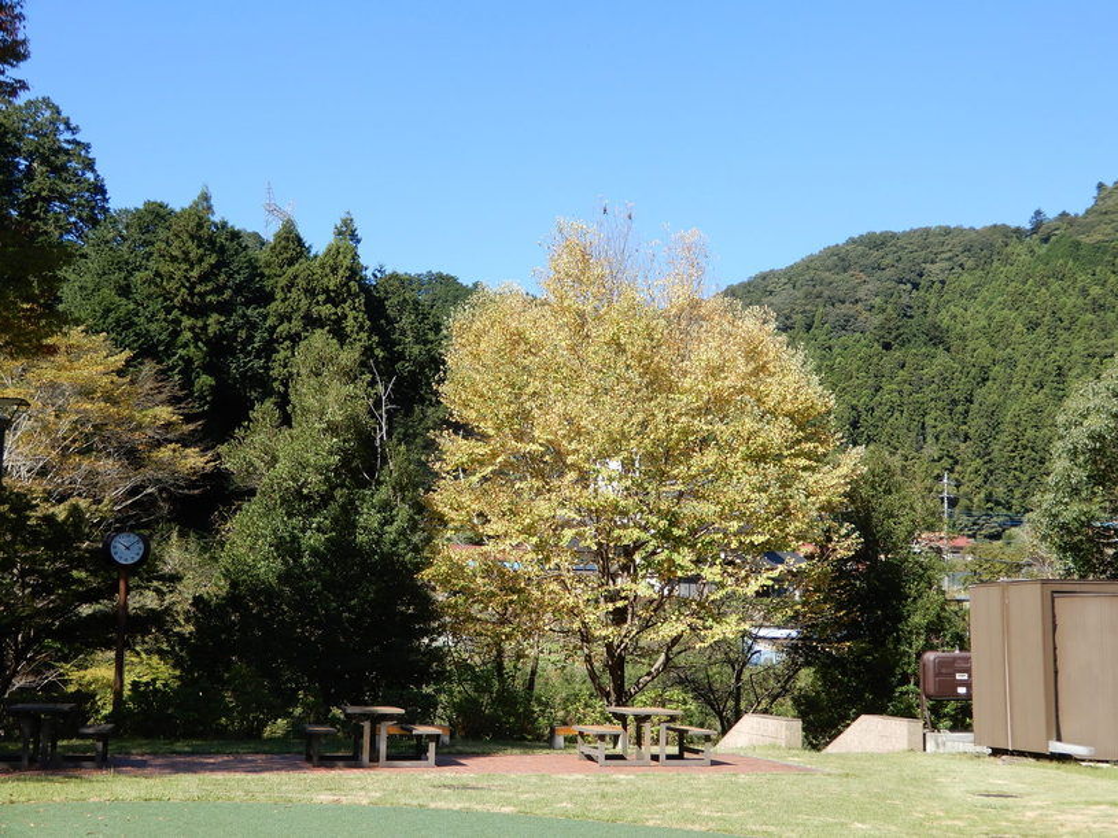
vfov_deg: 32.2
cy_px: 419
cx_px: 559
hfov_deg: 42.1
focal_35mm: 45
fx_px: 1453
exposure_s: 1/400
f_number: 4
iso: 80
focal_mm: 8
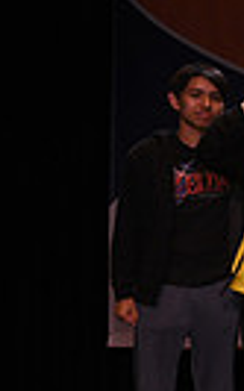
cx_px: 723
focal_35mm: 138
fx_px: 1470
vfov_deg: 15.1
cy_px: 284
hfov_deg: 8.1
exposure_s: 1/125
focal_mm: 31
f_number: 9
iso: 800
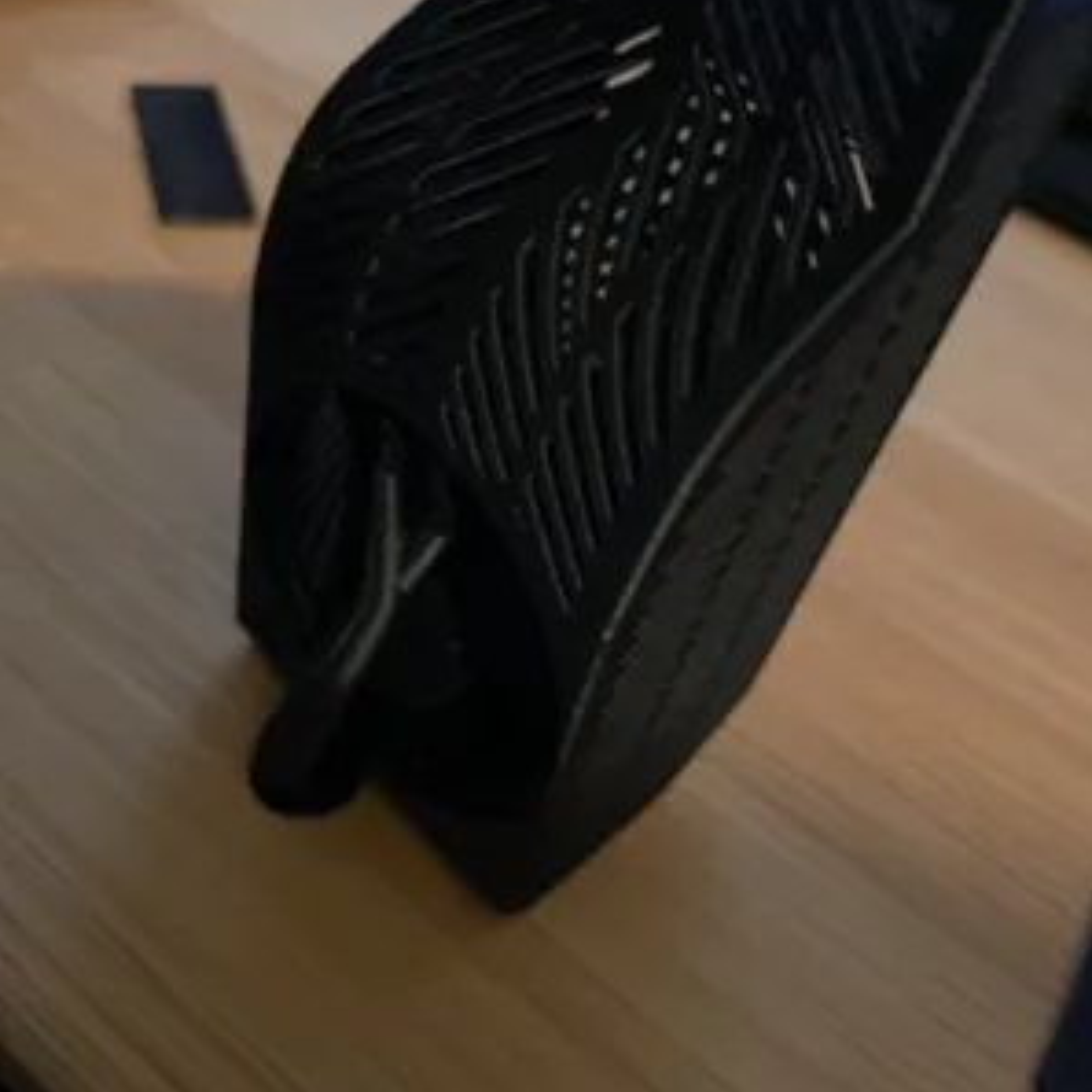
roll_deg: -16.1
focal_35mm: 31
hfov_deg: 52.5
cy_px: 478
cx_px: 548
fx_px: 1106
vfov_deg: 52.4
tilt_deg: -41.1
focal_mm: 4.2
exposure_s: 1/21
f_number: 1.6
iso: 1000
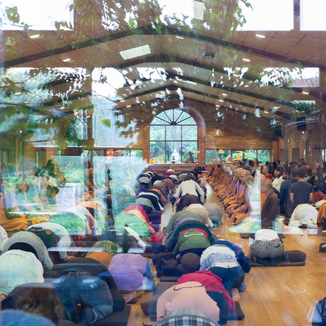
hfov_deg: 26.8
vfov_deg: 26.9
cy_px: 163
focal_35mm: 64
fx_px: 682
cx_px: 198
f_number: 5.6
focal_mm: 50
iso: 3200
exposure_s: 1/25
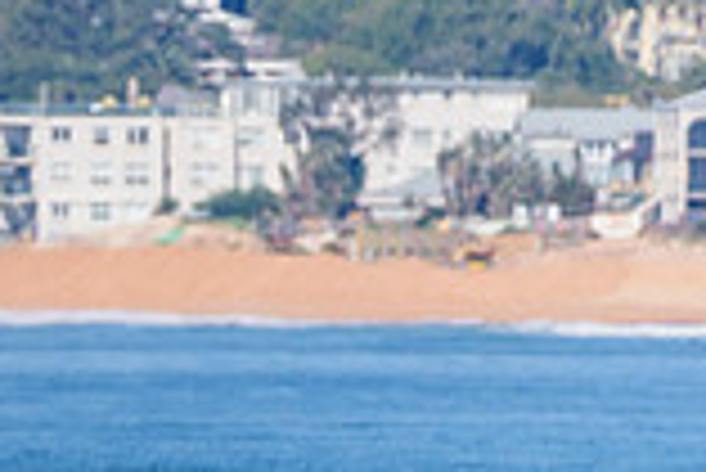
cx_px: -369
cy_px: 807
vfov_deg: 0.7
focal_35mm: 1848
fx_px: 36274
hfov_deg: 1.1
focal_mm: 500
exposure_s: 1/2000
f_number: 5.6
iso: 125
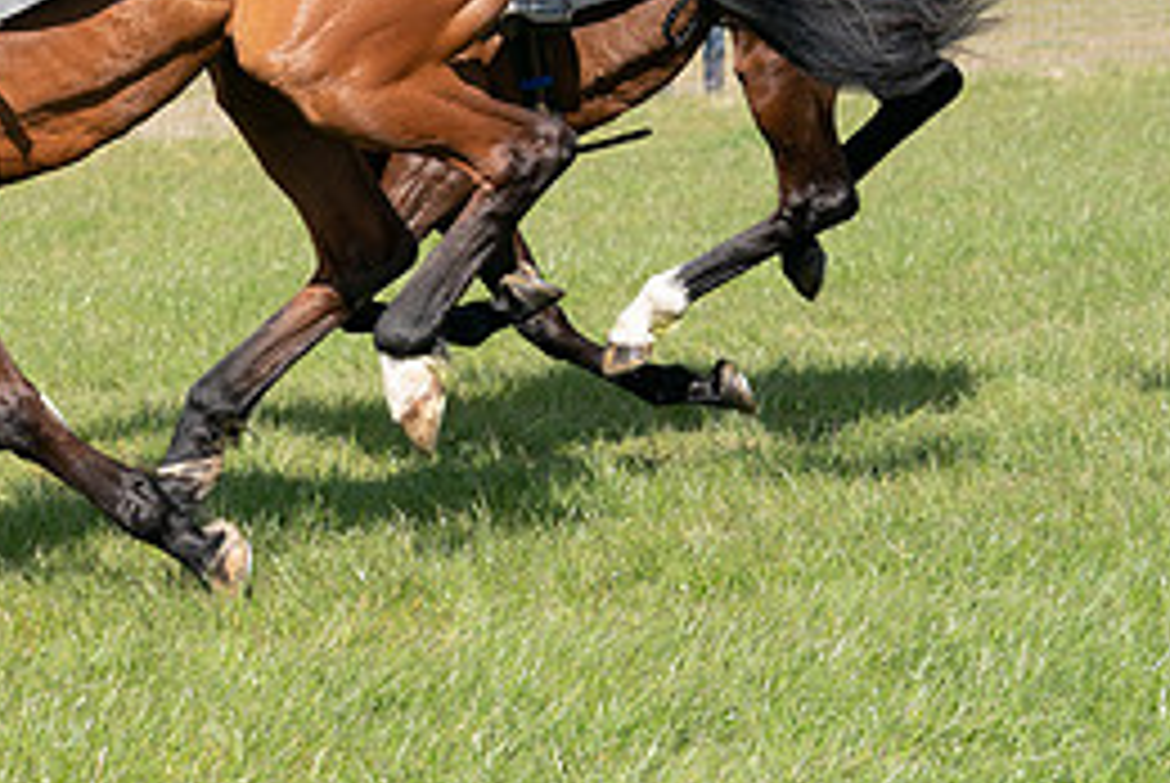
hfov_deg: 13.0
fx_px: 5076
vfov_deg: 8.8
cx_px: 50
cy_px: 191
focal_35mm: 156
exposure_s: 1/1600
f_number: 5
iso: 400
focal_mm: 70
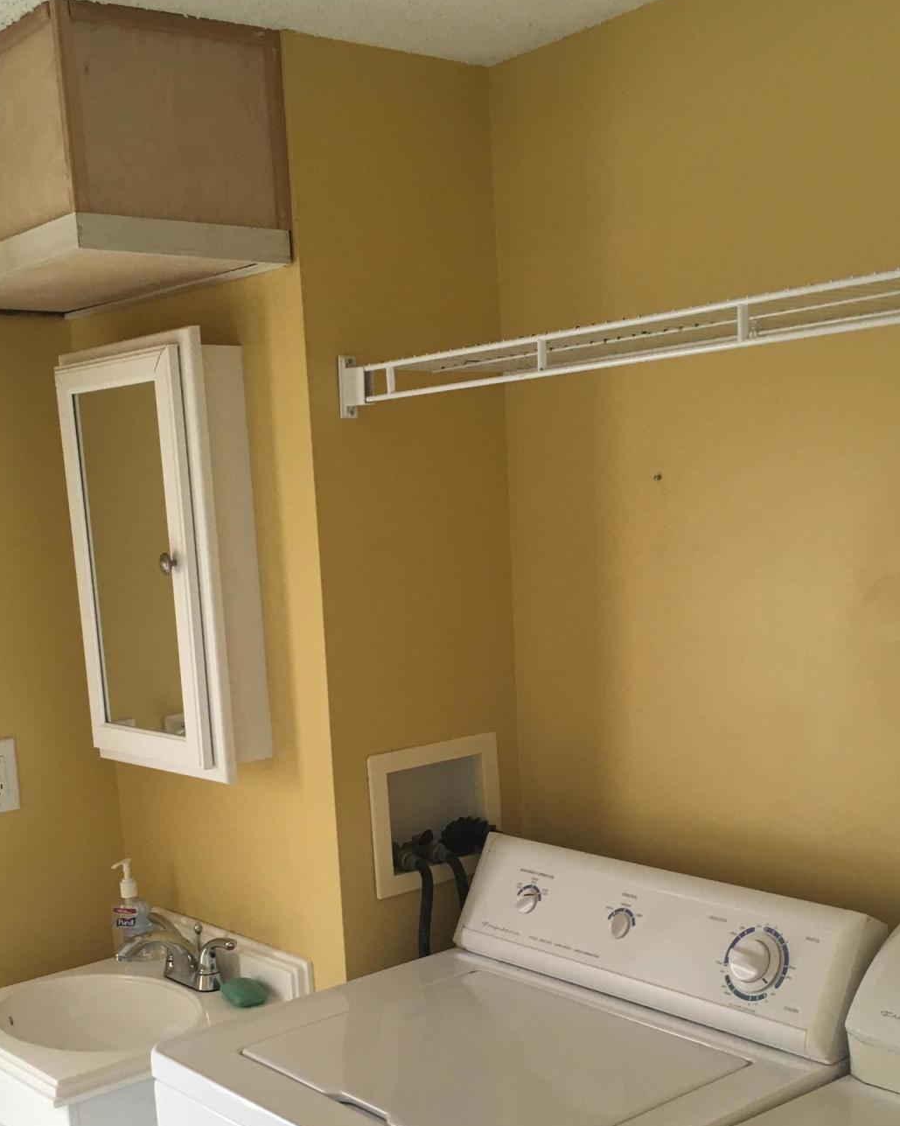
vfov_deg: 41.4
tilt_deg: -8.6
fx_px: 1466
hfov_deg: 34.1
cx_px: 452
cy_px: 768
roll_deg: +3.7
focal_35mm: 44
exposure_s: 1/30
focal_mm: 4.15
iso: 32
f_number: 2.2
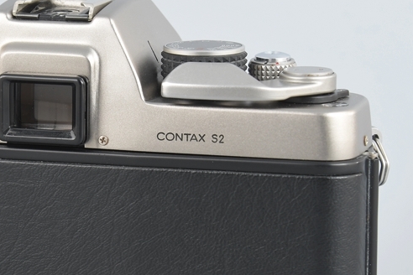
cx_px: 112
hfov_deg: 8.4
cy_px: 186
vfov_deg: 5.6
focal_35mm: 244
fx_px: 2799
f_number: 10
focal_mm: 100
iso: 400
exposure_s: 1/250
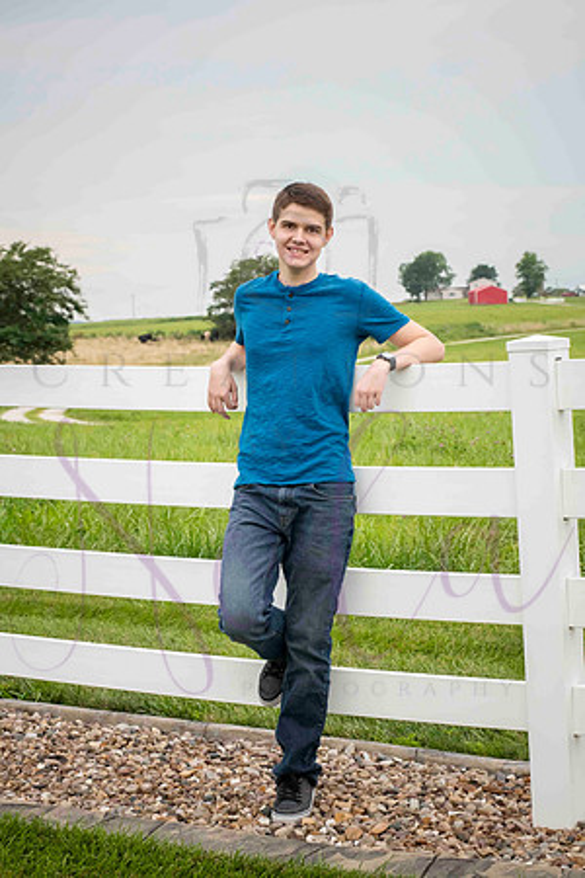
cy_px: 439
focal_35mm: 80
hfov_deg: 17.1
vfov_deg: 25.4
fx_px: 1950
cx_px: 292
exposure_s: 1/320
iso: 640
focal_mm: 80
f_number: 10
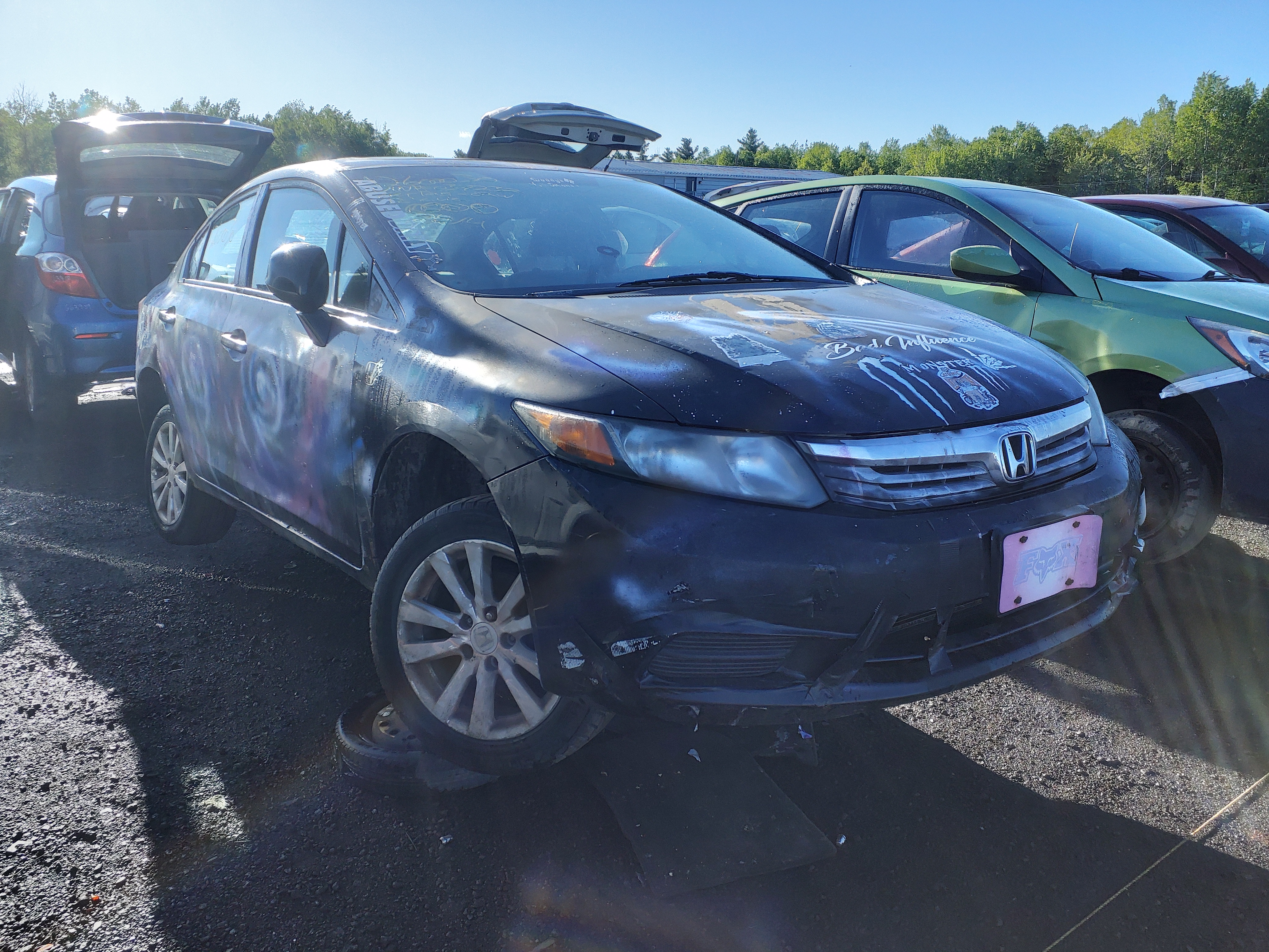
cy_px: 476
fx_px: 953
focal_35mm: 26
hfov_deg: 67.3
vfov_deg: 53.1
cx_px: 634
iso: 40
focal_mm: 3.58
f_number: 1.9
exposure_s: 1/290
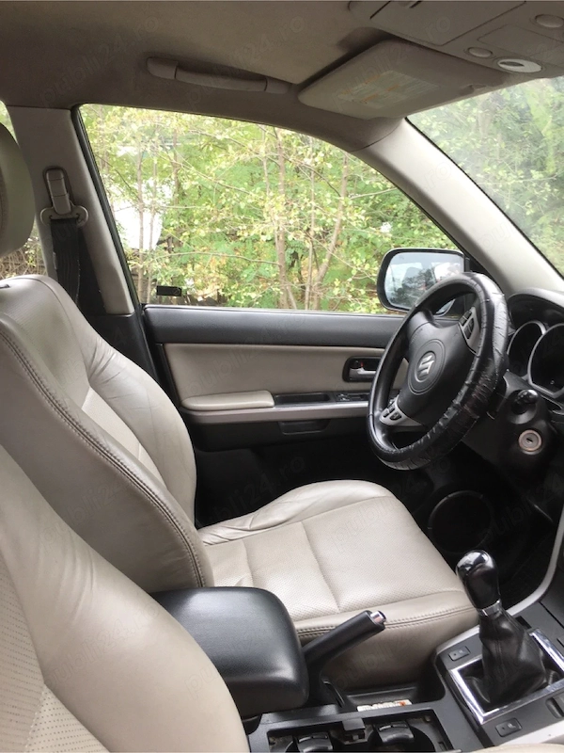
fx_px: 630
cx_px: 282
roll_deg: -4.4
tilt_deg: -15.1
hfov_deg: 48.2
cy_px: 376
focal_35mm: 29
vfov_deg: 61.7
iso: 25
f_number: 2.2
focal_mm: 4.15
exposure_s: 1/50
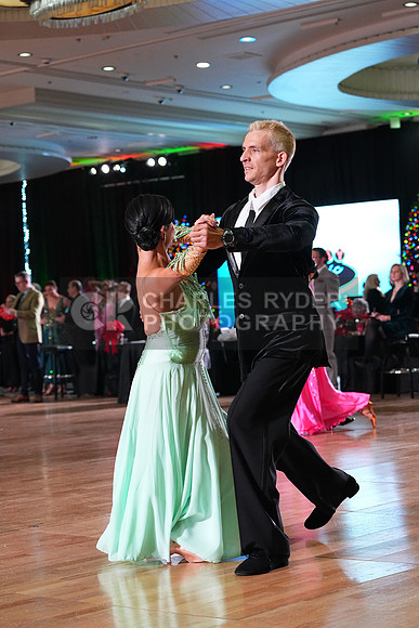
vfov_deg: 26.0
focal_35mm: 78
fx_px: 1361
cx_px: 210
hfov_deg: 17.5
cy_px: 314
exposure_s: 1/400
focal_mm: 78
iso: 6400
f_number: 5
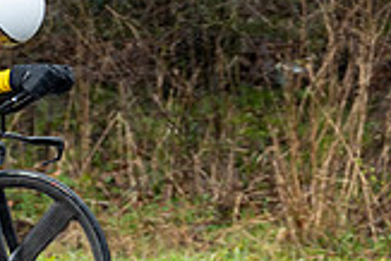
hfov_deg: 4.9
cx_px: 7
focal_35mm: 420
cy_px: -8
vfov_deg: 3.3
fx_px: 4566
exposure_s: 1/800
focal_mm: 118
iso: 800
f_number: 3.5
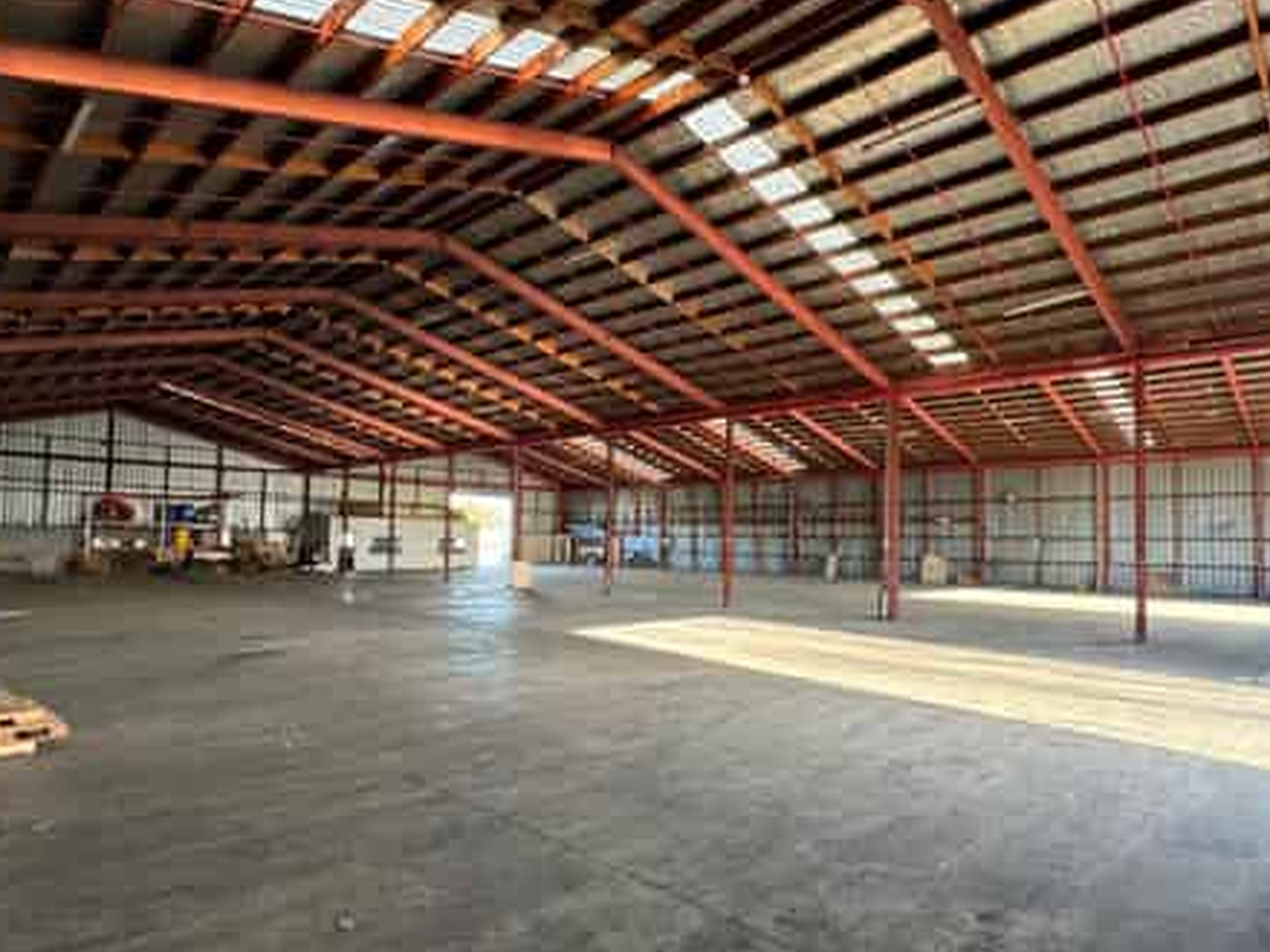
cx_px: 683
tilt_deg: +2.9
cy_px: 511
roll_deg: -1.0
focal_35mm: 21
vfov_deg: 63.3
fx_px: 770
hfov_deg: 78.9
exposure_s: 1/99
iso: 250
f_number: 2.2
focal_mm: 2.22
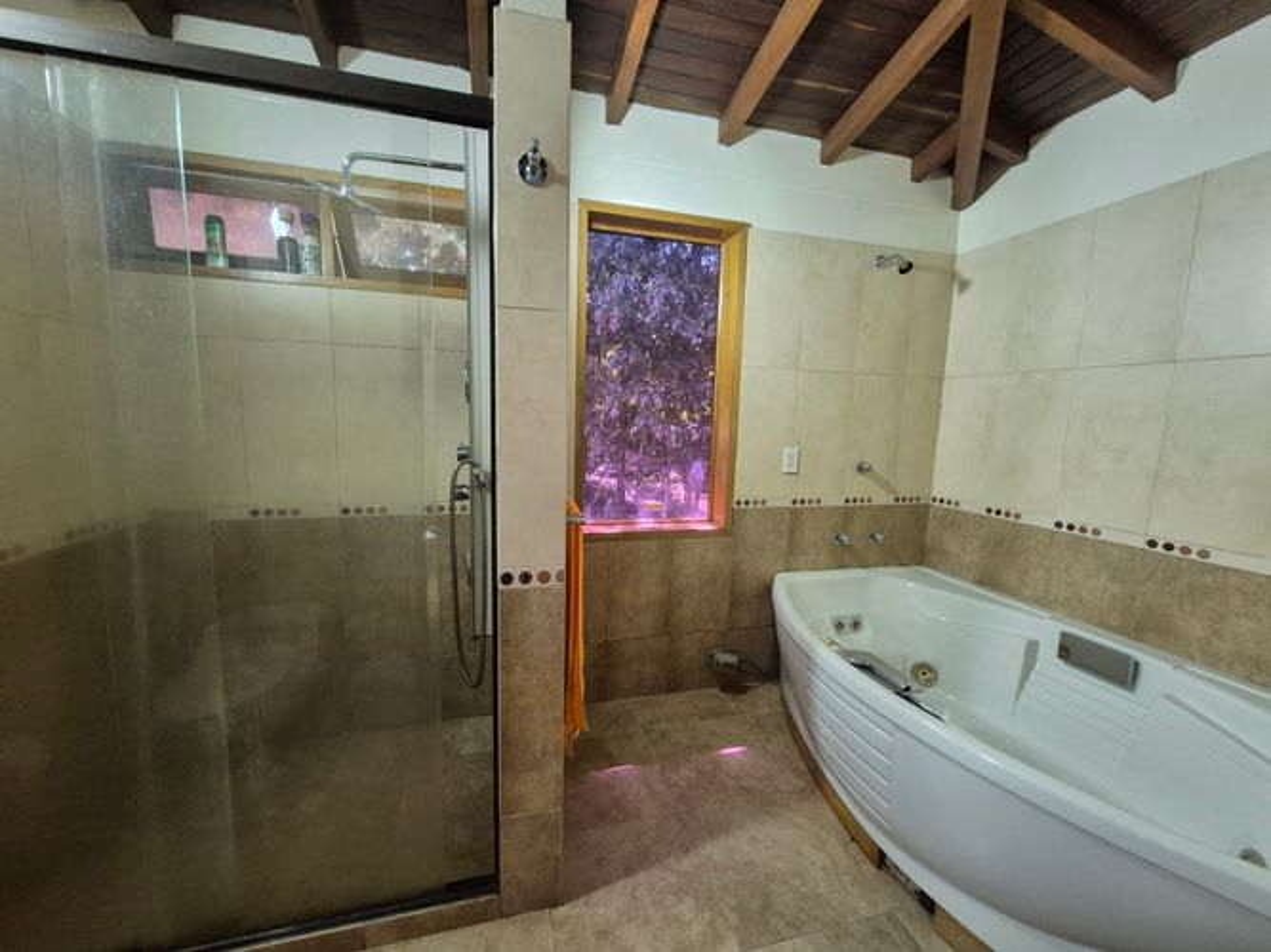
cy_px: 476
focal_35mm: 13
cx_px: 636
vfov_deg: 89.9
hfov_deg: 106.2
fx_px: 477
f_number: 2.2
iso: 500
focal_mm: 1.74
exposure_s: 1/60
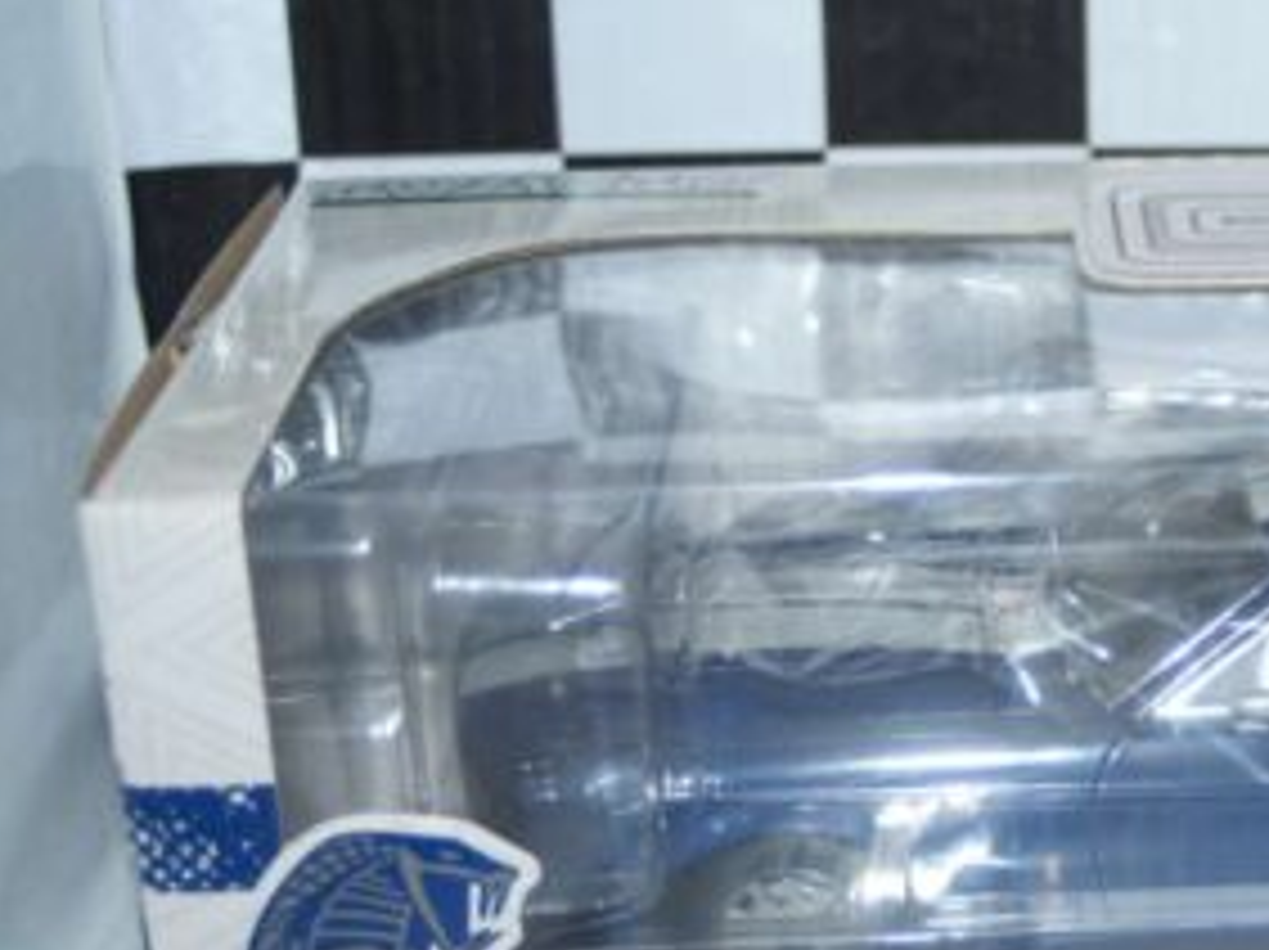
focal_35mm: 86
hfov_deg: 21.8
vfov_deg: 17.1
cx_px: 1341
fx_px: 3150
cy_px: 671
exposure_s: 1/160
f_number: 3.5
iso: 250
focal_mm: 28
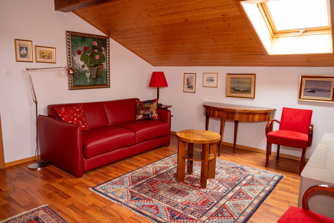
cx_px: 167
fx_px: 241
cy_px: 112
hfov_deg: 69.4
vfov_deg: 49.6
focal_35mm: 26
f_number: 4
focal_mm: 26
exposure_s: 1/60
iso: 1100
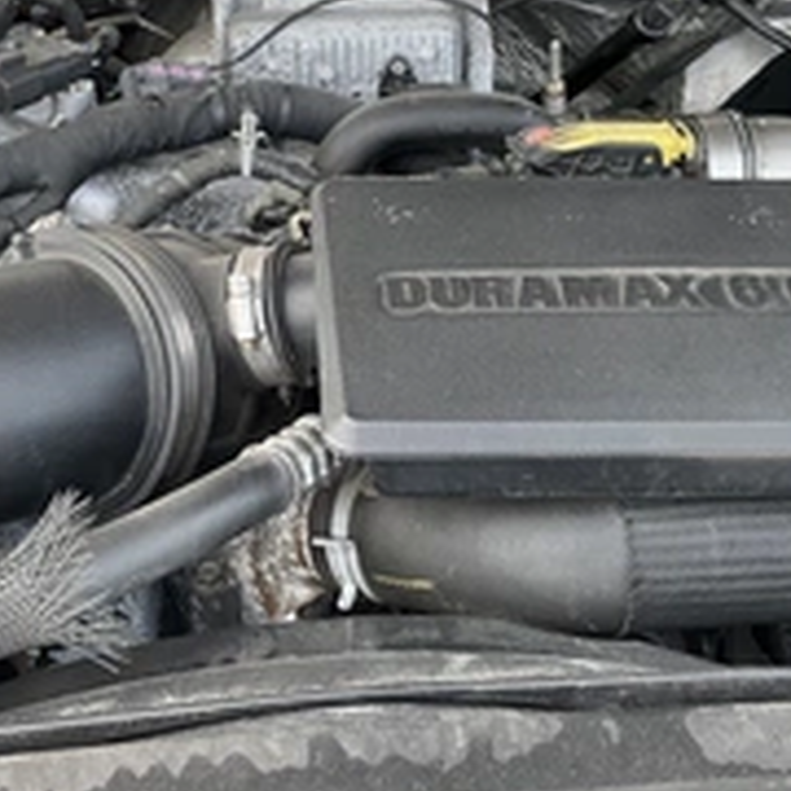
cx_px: 330
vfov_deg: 29.9
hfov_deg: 30.0
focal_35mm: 57
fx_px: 1474
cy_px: 277
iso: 25
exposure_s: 1/122
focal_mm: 3
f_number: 1.8
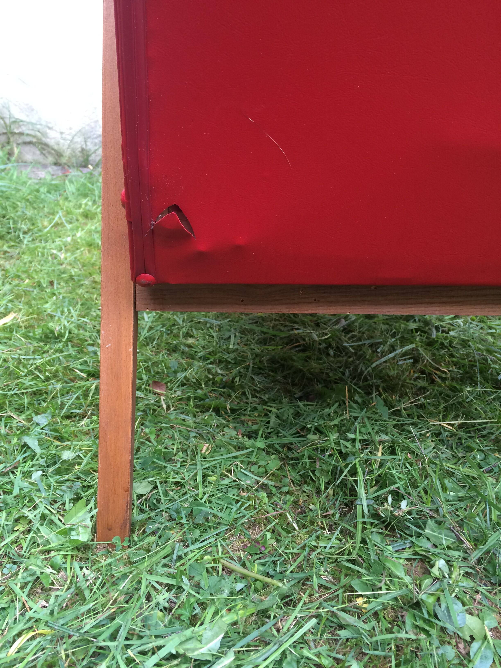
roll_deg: -1.9
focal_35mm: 29
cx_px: 250
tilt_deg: -25.0
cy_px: 334
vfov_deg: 61.7
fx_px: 560
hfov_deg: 48.2
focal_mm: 4.15
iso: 100
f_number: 2.2
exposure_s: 1/33
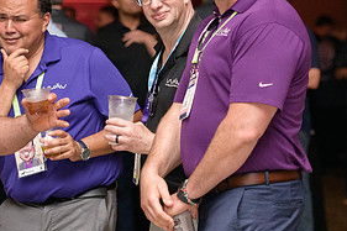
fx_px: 2244
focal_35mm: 233
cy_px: 66
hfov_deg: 8.8
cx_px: 115
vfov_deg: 5.9
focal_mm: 98
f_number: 3.5
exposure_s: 1/250
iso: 2000
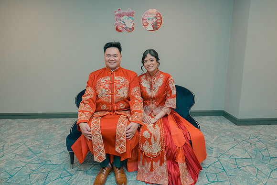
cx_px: 138
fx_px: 185
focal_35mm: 24
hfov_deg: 73.7
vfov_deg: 53.2
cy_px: 92
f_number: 3.5
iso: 2500
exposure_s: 1/160
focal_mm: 24
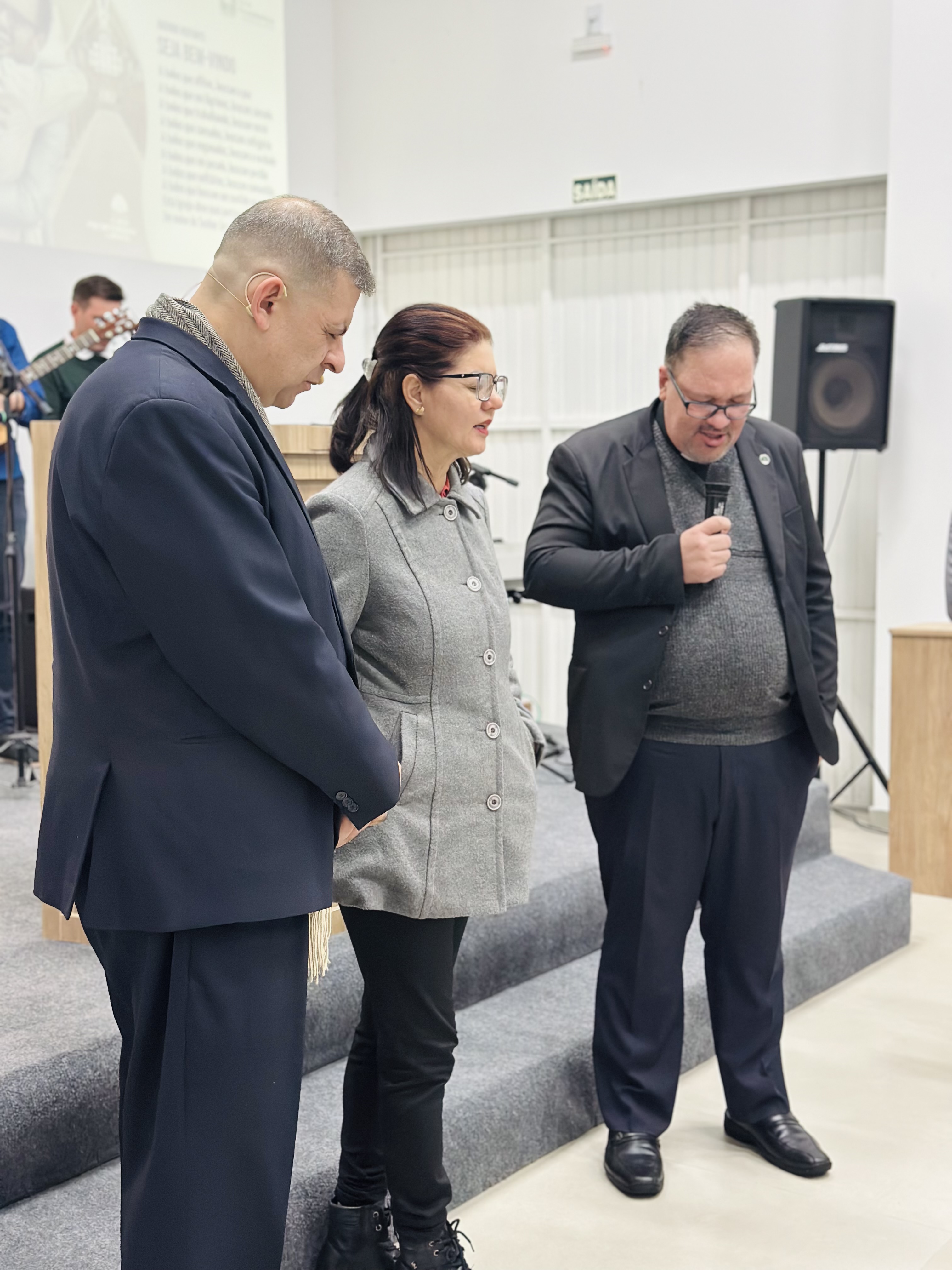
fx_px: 1760
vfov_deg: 39.7
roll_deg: -0.8
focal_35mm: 48
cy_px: 635
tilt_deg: -5.0
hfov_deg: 30.3
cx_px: 476
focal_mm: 6.86
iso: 400
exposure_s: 1/60
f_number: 1.78
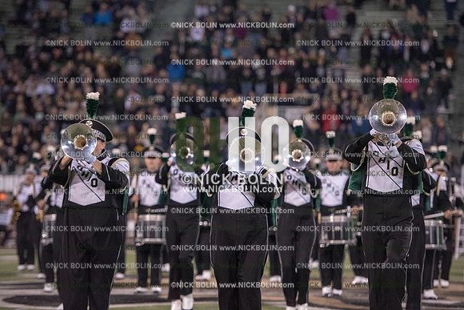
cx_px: 232
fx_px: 2063
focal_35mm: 160
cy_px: 155
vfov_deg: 8.6
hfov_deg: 12.8
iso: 5000
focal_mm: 160
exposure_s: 1/1250
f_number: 3.2
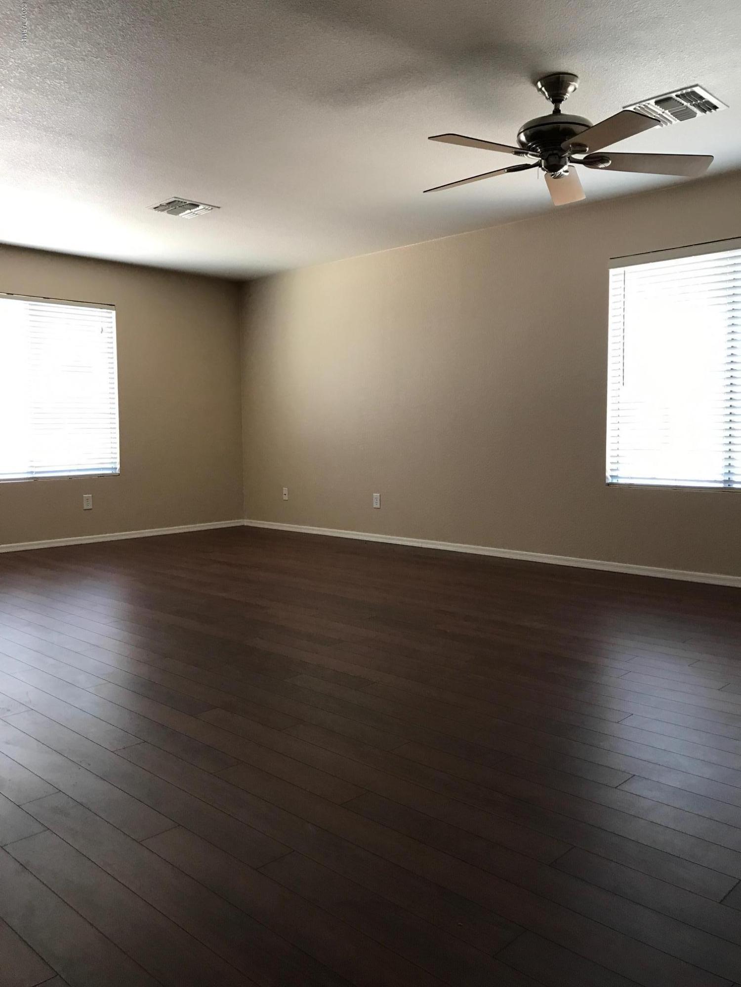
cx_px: 370
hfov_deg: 49.7
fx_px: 799
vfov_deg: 63.4
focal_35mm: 28
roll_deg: +0.8
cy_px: 494
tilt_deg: -4.0
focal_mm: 3.99
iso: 32
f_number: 1.8
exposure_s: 1/30
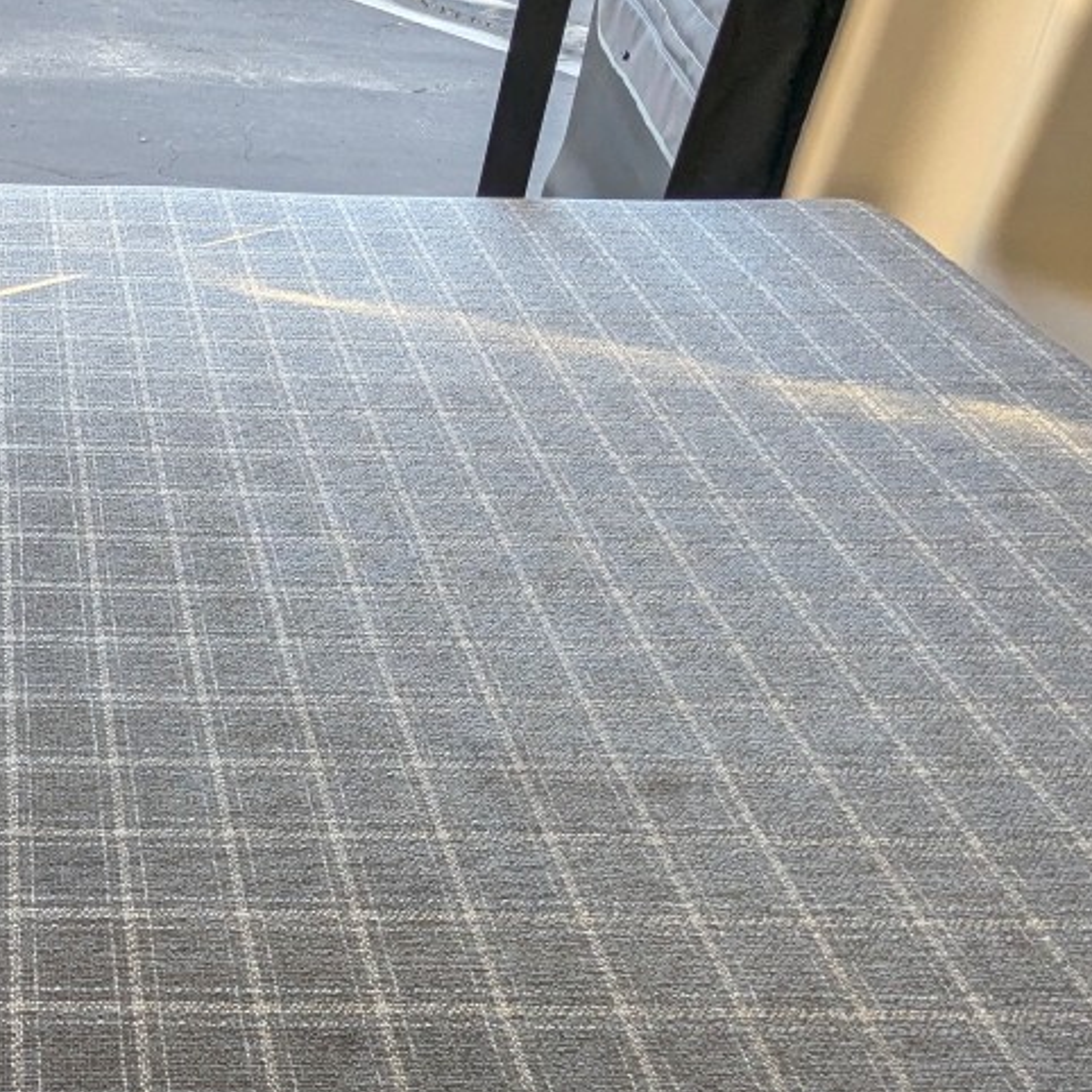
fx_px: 1463
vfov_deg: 40.1
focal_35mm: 41
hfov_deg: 36.3
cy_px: 786
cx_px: -33
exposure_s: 1/106
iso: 83
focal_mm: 2.35
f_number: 2.2
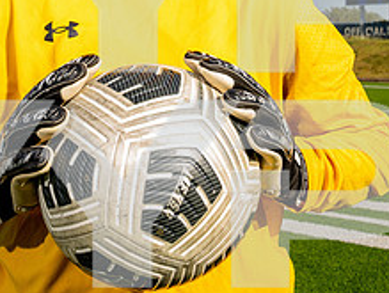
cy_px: -20
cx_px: 202
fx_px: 687
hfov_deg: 31.6
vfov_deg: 22.8
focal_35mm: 61
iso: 50
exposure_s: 1/125
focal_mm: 24
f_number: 7.1
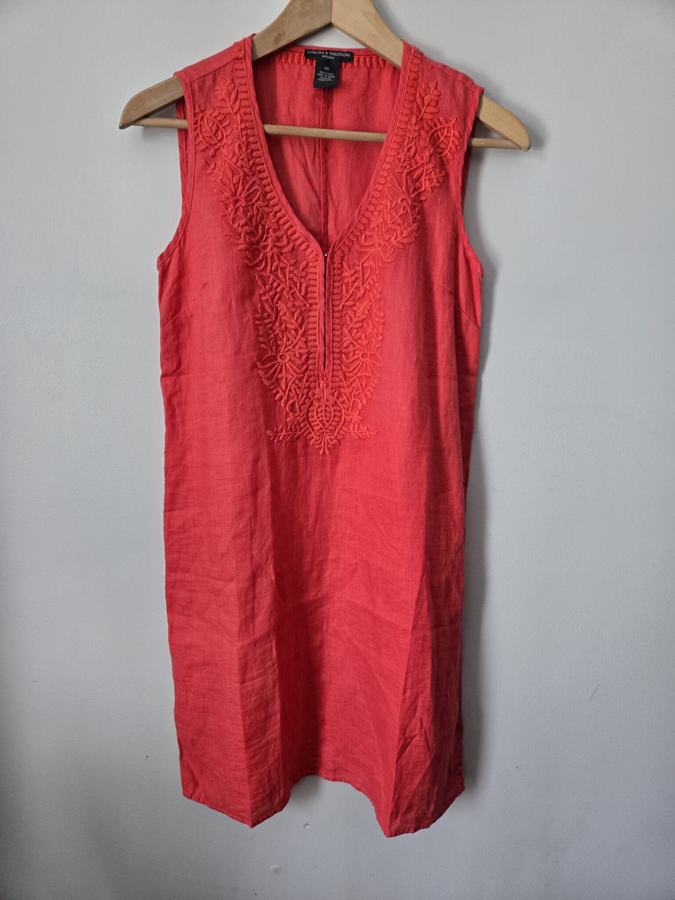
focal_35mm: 23
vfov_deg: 73.9
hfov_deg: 58.9
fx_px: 598
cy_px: 450
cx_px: 338
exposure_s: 1/120
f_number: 1.8
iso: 250
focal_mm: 5.4
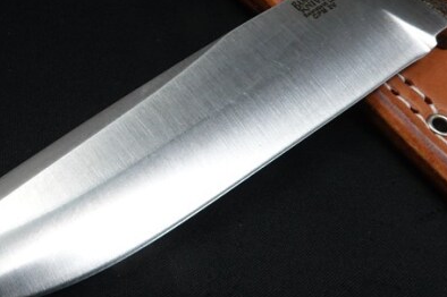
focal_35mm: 39
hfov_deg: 48.2
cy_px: 128
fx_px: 484
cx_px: 126
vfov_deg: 34.1
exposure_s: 1/30
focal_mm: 9
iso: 500
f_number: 10
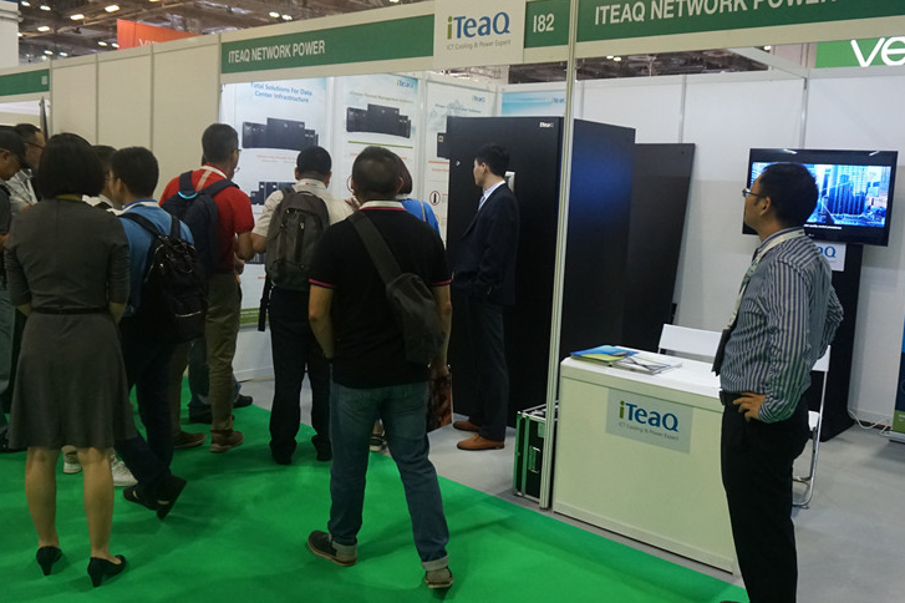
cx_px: 478
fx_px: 829
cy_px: 280
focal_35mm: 33
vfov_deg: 39.9
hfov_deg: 57.2
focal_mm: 16
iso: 1600
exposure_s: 1/160
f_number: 3.5
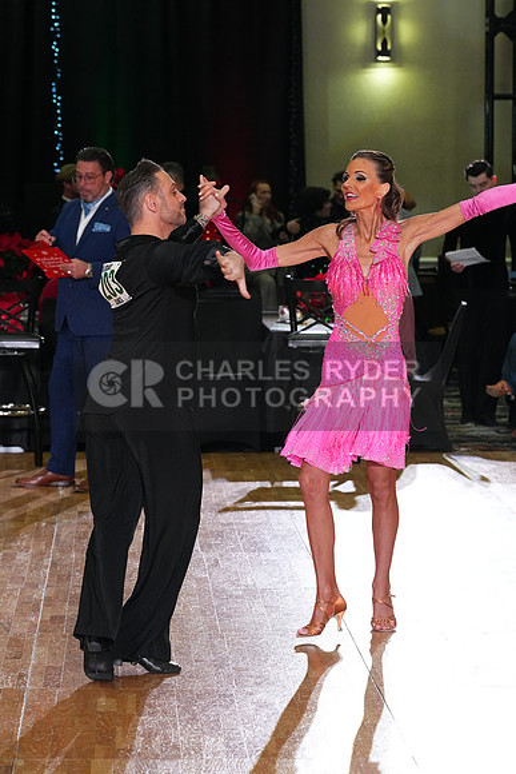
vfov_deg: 16.0
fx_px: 2750
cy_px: 387
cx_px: 258
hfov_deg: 10.7
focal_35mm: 128
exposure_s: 1/320
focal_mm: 128
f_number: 6.3
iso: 6400
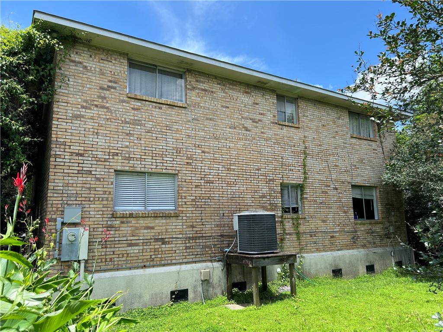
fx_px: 333
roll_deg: +0.0
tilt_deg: +8.6
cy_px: 166
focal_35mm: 26
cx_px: 222
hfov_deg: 67.3
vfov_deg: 53.1
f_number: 1.5
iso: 50
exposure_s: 1/2045
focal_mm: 5.7
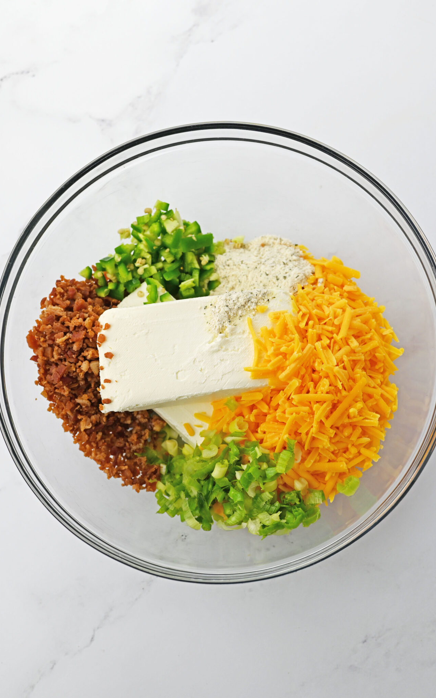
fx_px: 970
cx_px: 220
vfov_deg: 39.6
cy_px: 349
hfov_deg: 25.3
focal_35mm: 51
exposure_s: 1/200
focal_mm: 50
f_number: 5.6
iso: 250
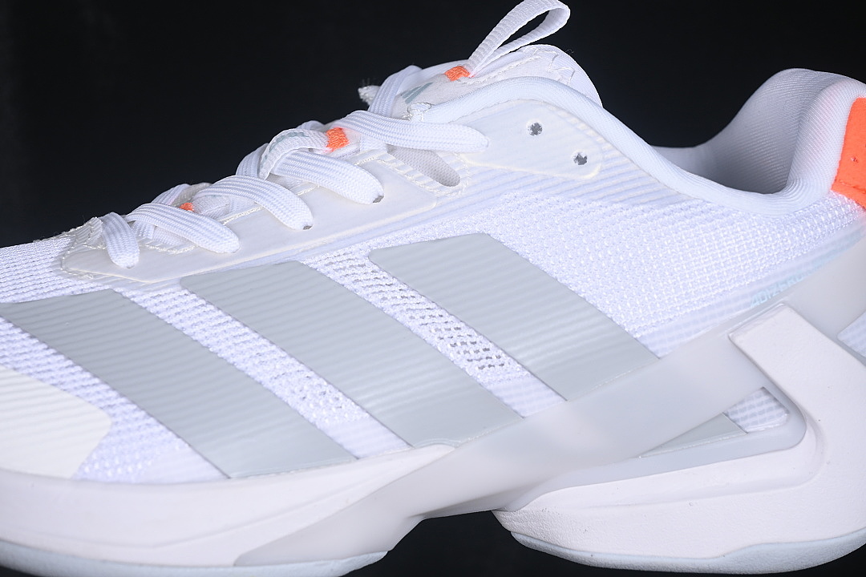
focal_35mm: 75
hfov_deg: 27.0
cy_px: 288
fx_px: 1804
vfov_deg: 18.2
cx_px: 433
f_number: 7.1
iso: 160
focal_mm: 50
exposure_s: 1/80
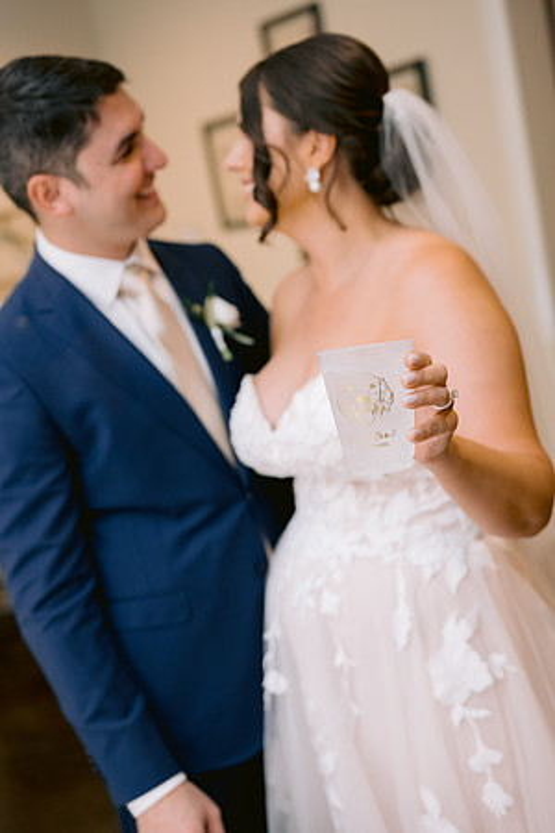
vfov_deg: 39.6
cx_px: 278
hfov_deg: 27.0
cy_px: 416
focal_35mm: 50
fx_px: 1156
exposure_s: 1/160
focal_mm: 50
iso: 1250
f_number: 2.8
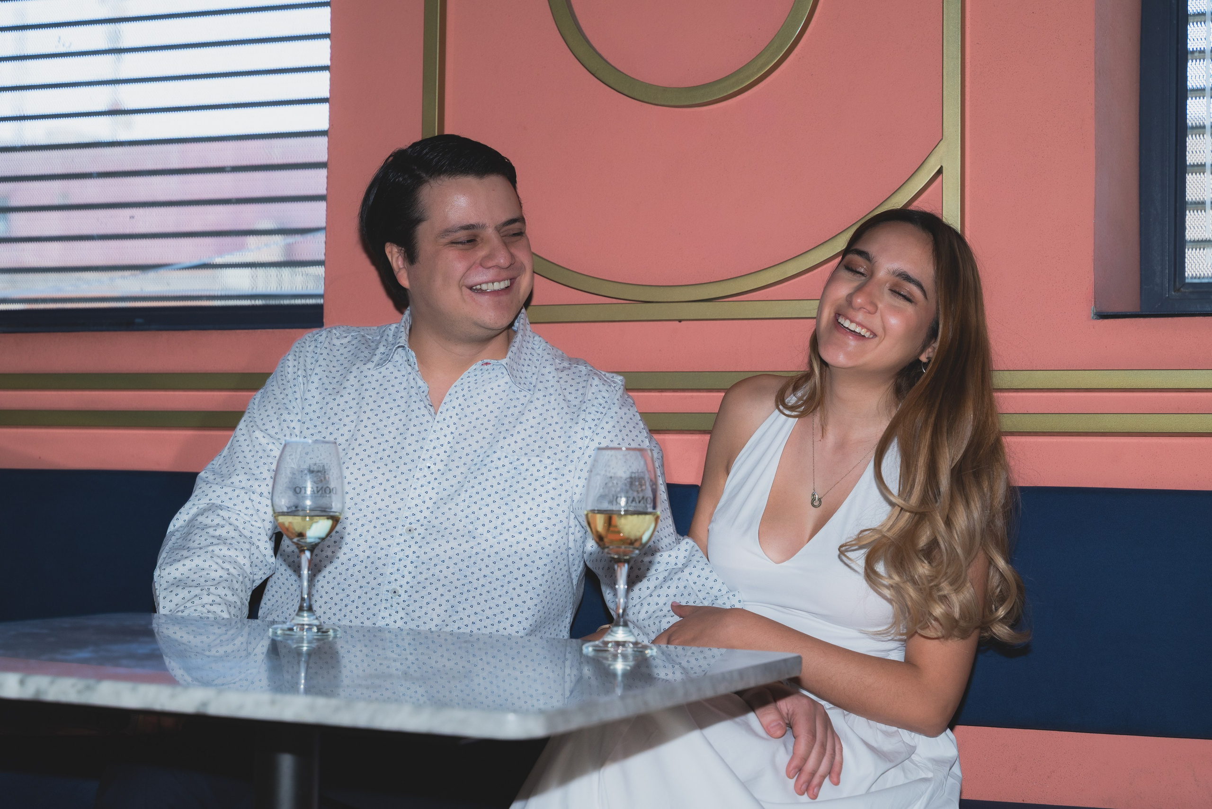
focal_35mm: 65
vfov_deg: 21.1
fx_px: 2173
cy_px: 389
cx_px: 571
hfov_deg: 31.2
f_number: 4.5
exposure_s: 1/100
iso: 320
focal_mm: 60
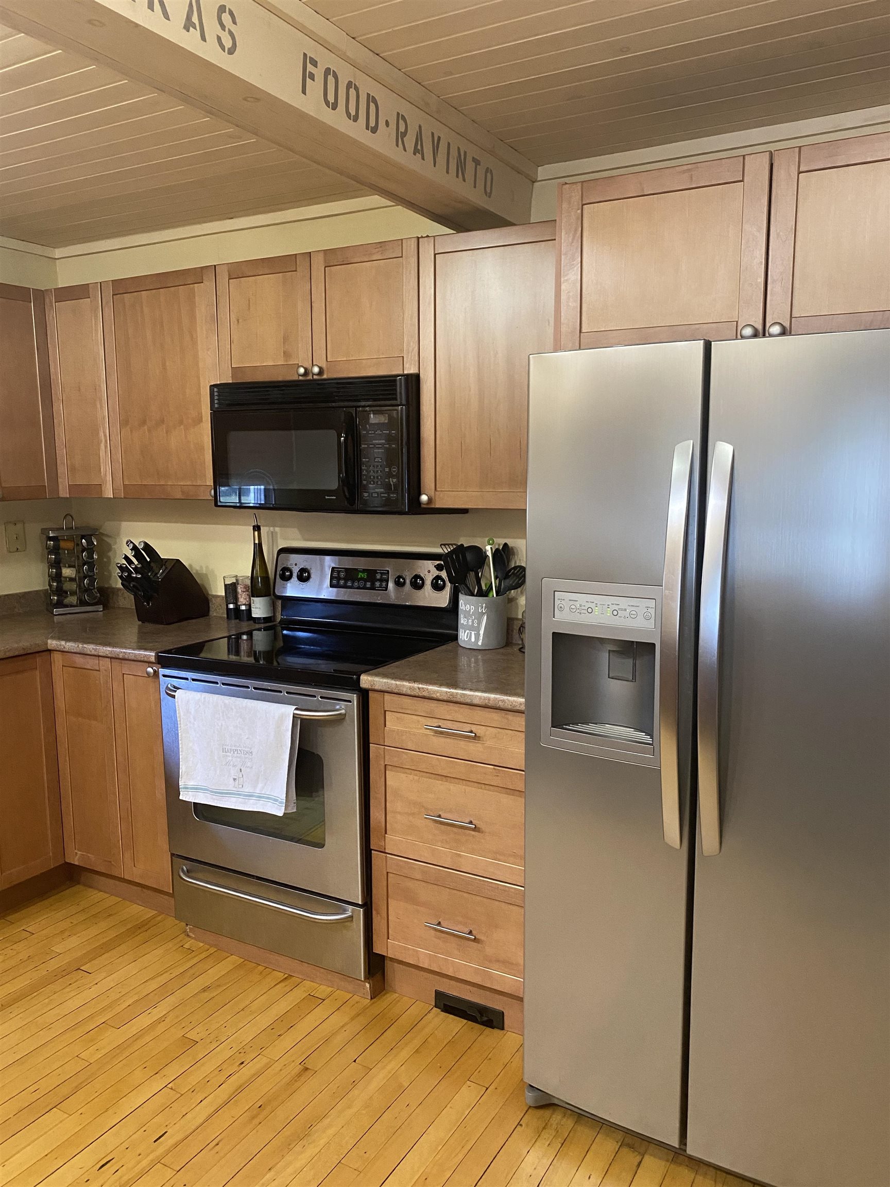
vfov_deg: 67.3
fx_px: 891
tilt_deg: -7.3
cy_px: 594
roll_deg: +0.8
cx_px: 445
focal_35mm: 26
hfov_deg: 53.1
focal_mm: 4.25
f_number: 1.8
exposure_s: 1/60
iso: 320
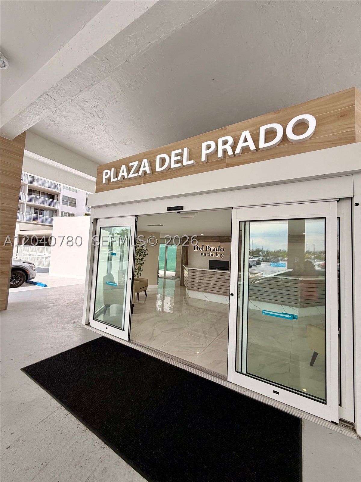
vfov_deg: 102.1
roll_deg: -2.0
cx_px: 180
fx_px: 195
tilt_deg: +3.4
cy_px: 241
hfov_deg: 85.7
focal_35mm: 14
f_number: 2.2
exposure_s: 1/502
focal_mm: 2.22
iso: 64
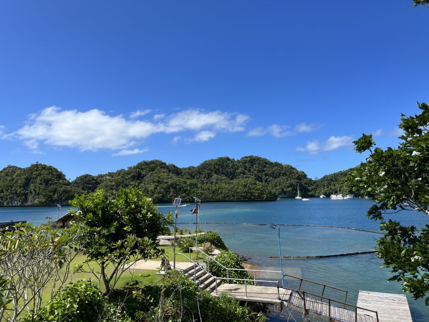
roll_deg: +2.1
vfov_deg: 53.1
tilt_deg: +4.6
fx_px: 322
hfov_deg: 67.3
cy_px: 161
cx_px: 214
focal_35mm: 26
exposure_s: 1/3876
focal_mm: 5.1
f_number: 1.6
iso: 50
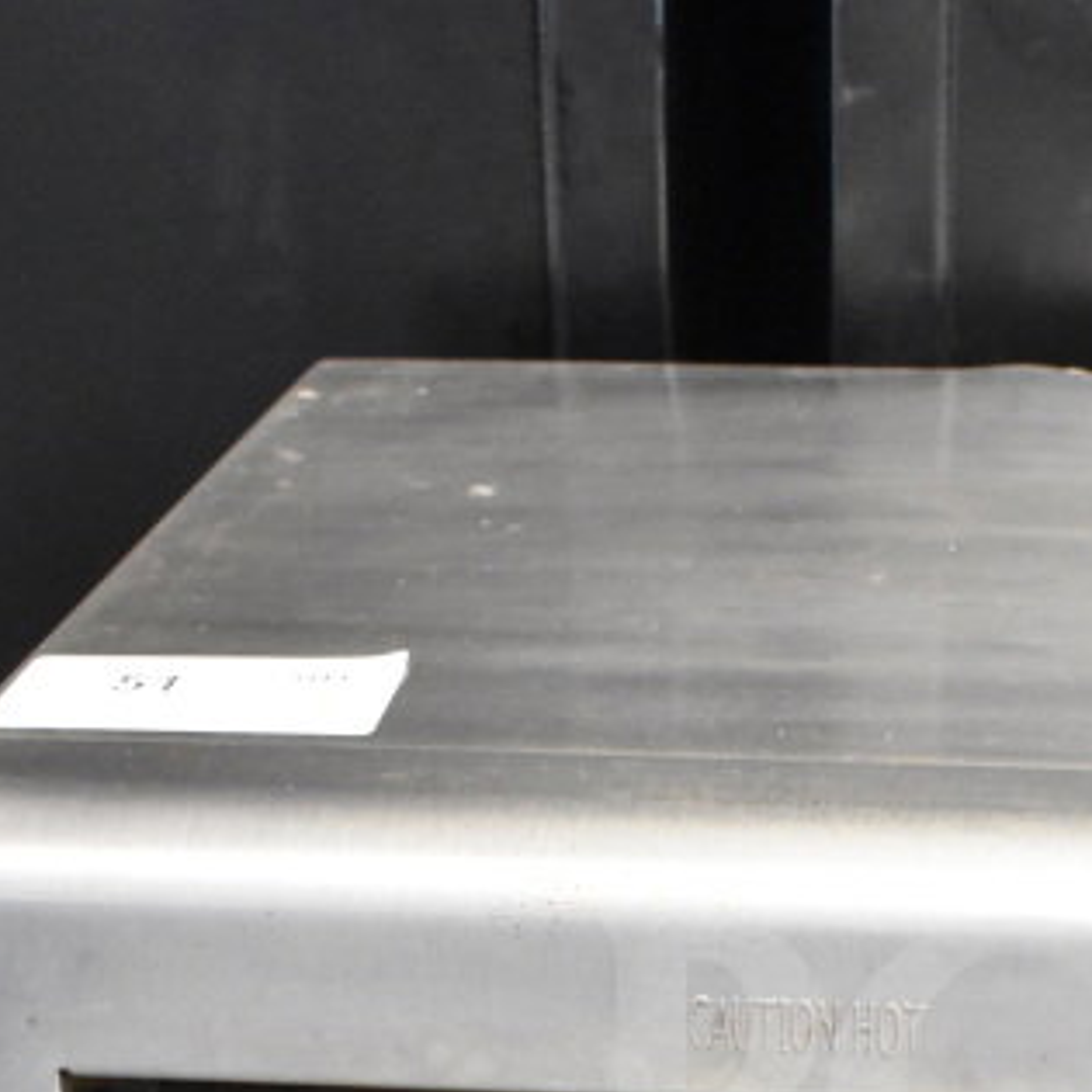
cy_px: 1194
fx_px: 3042
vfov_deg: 19.5
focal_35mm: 85
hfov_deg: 20.1
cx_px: 912
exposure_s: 1/50
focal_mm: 23
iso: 6400
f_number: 3.8
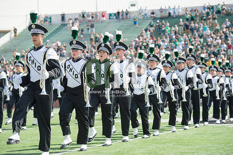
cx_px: 116
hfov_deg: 18.3
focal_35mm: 112
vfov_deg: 12.2
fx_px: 724
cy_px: 78
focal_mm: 112
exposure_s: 1/1000
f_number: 4.5
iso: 200
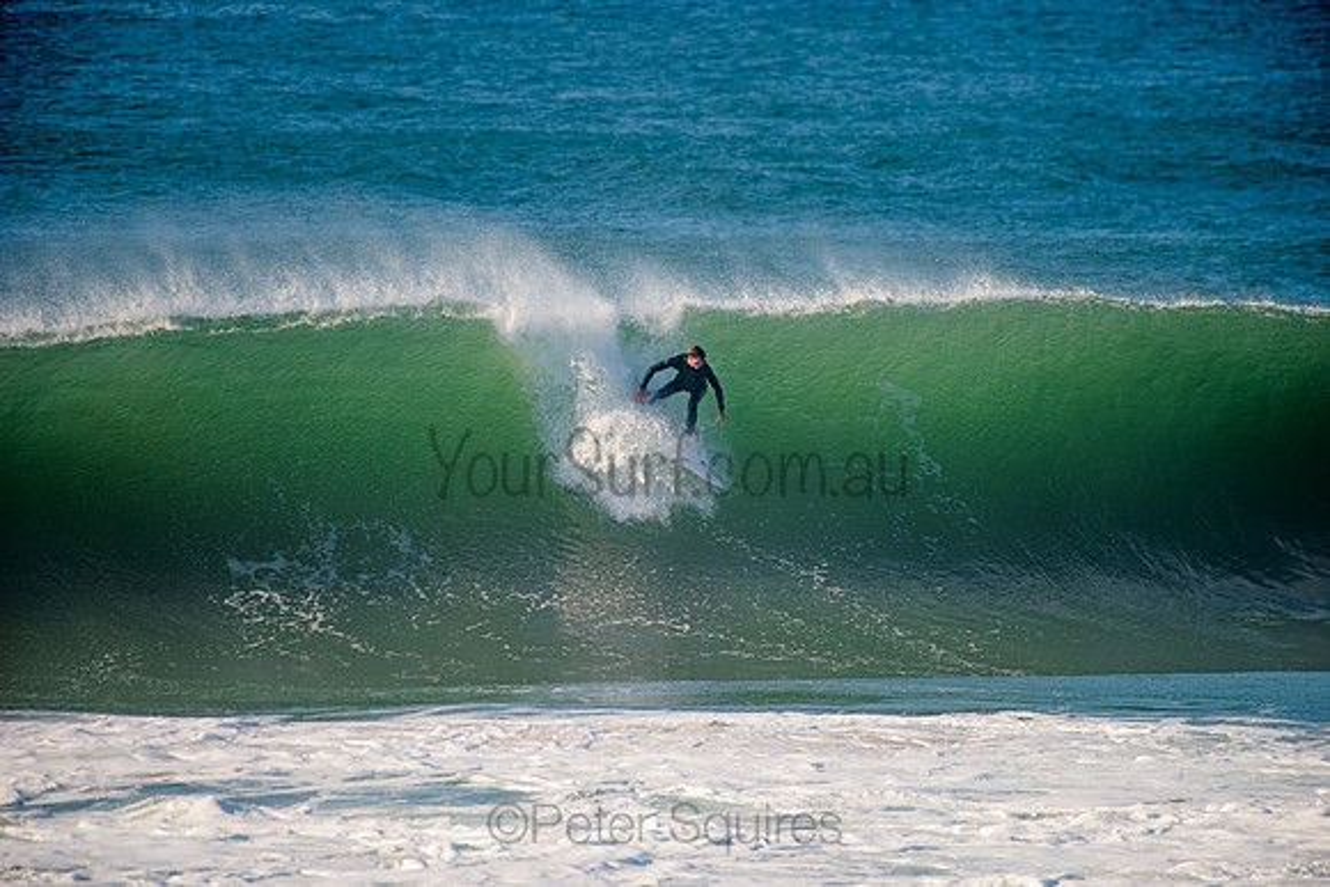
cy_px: 444
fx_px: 18476
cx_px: 665
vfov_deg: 2.8
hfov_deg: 4.1
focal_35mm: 500
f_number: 5.6
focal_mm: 500
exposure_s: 1/1600
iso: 200
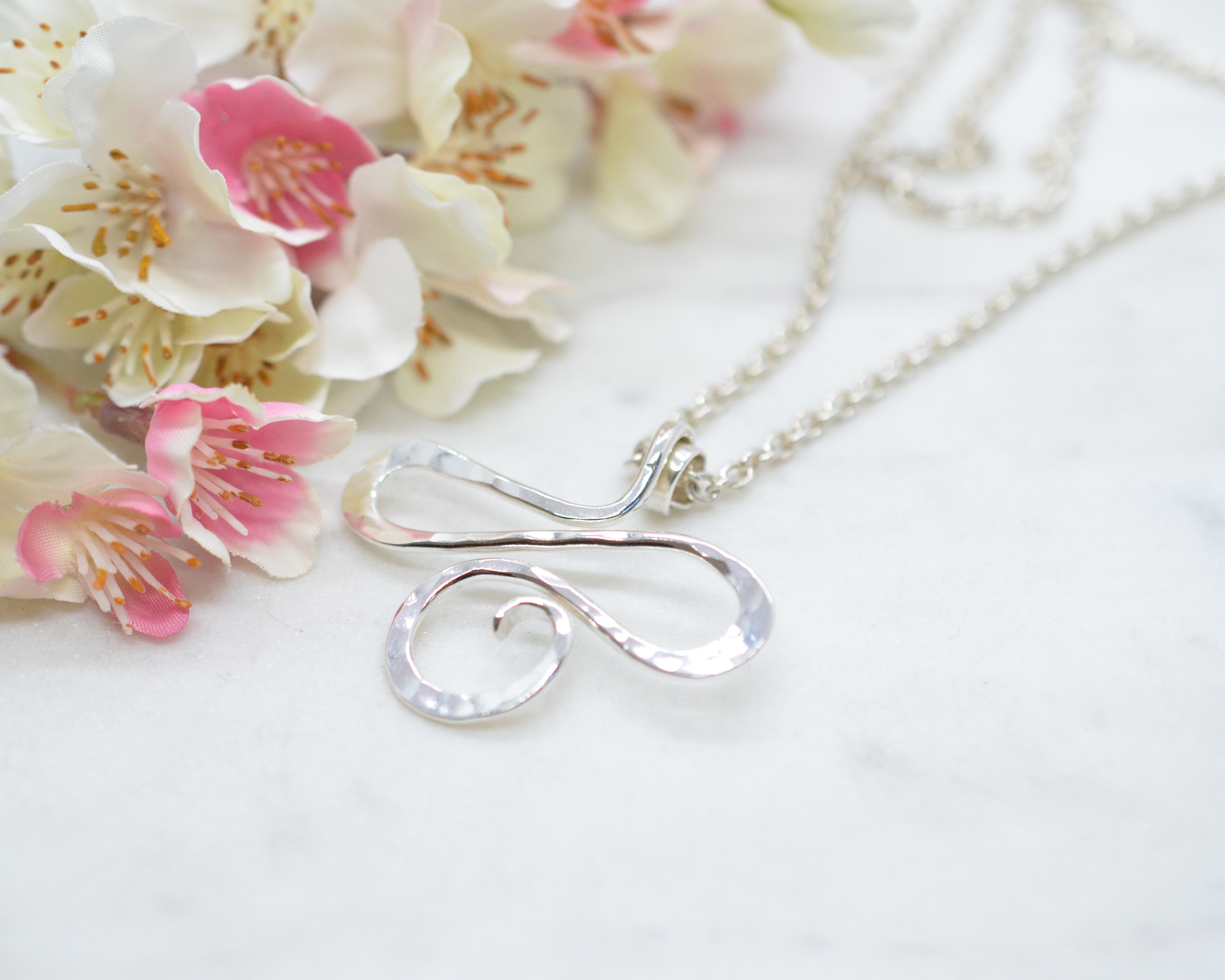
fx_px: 2538
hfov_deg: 27.1
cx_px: 557
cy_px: 503
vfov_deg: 21.9
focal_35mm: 70
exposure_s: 1/1600
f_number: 4
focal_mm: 40
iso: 2500
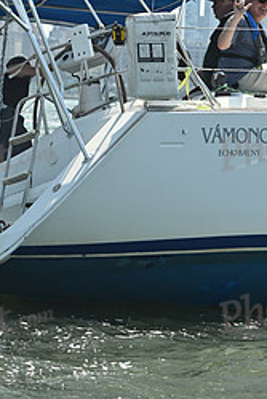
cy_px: 70
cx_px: 137
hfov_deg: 5.8
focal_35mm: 237
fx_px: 2633
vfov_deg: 8.7
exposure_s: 1/1250
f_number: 8
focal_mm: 102
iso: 320
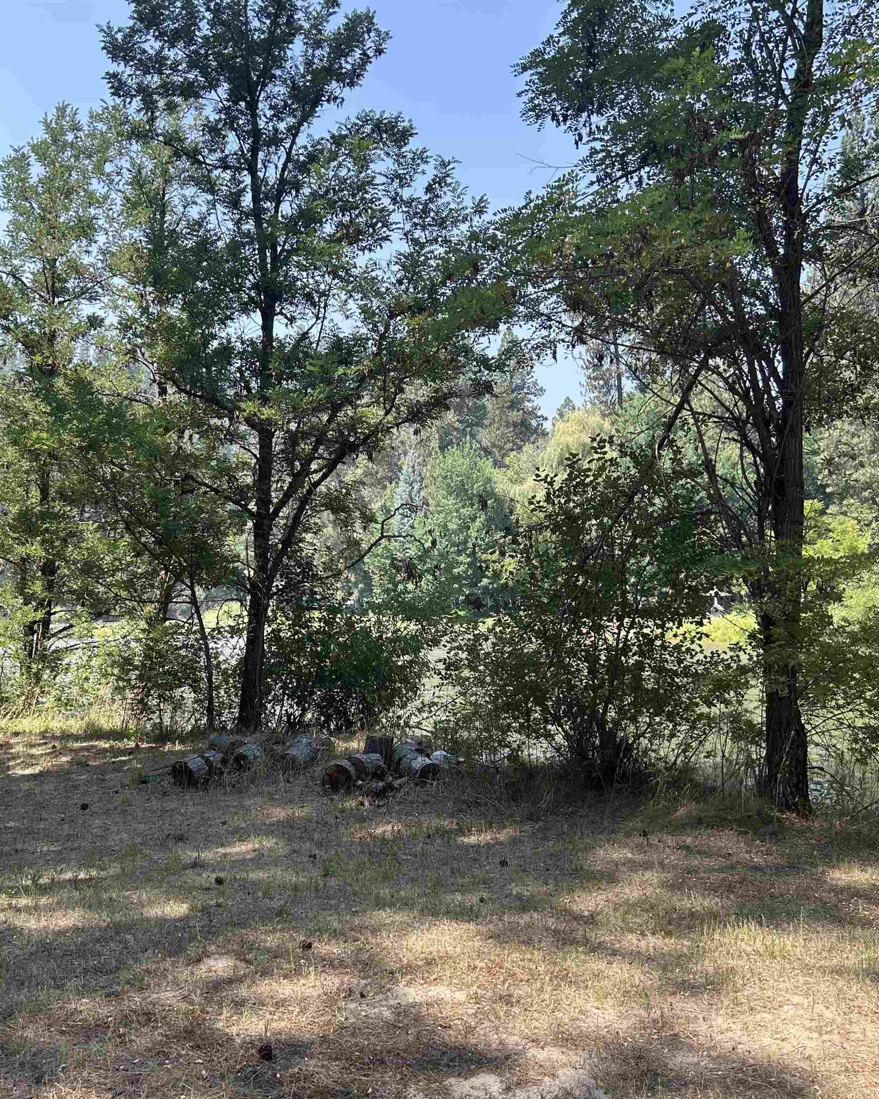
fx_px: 1106
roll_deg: +0.1
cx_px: 289
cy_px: 551
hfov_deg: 42.7
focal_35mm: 34
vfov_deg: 52.8
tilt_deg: +4.5
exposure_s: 1/840
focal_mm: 5.7
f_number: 1.5
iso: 50
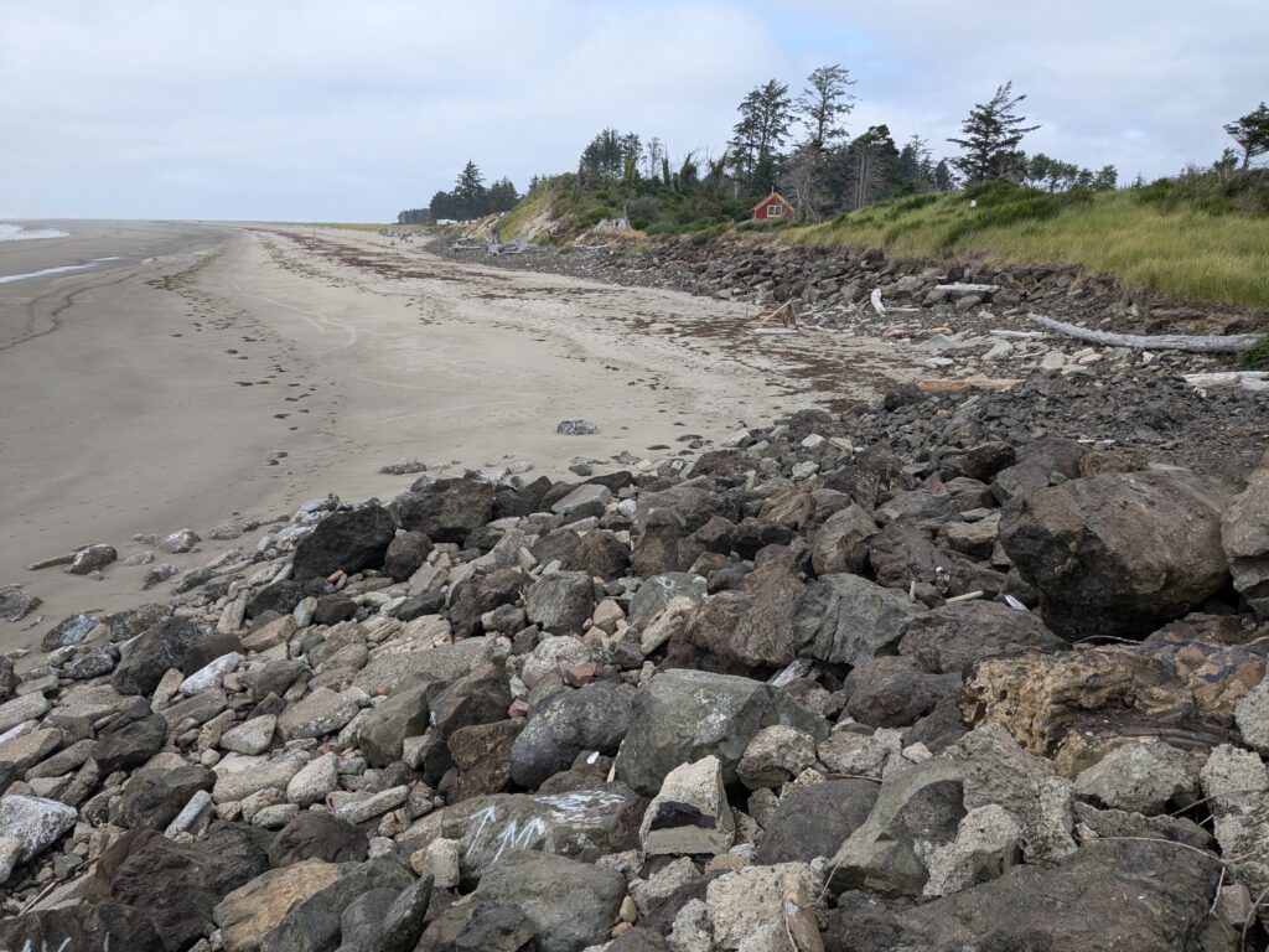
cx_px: 634
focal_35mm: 27
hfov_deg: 65.3
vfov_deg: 51.4
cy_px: 476
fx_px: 990
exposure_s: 1/2924
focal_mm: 4.38
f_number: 1.73
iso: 61
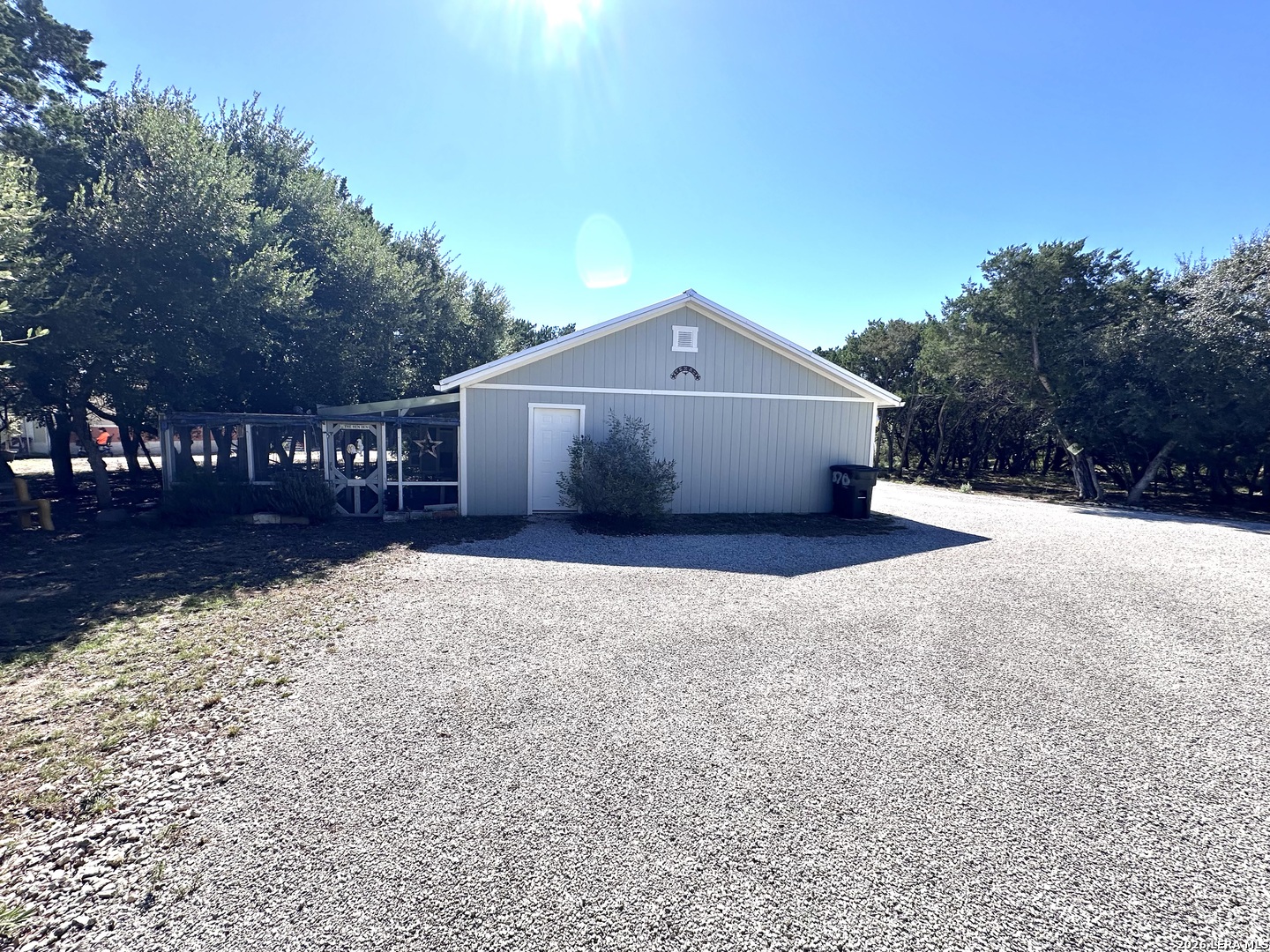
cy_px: 476
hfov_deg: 102.1
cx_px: 635
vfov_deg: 85.7
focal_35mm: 14
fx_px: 514
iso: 50
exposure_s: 1/1553
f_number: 2.2
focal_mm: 2.22
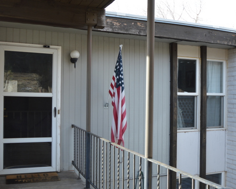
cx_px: 135
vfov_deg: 37.3
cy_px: 100
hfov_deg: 45.7
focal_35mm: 40
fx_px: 279
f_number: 5.6
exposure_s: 1/125
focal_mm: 22
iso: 140
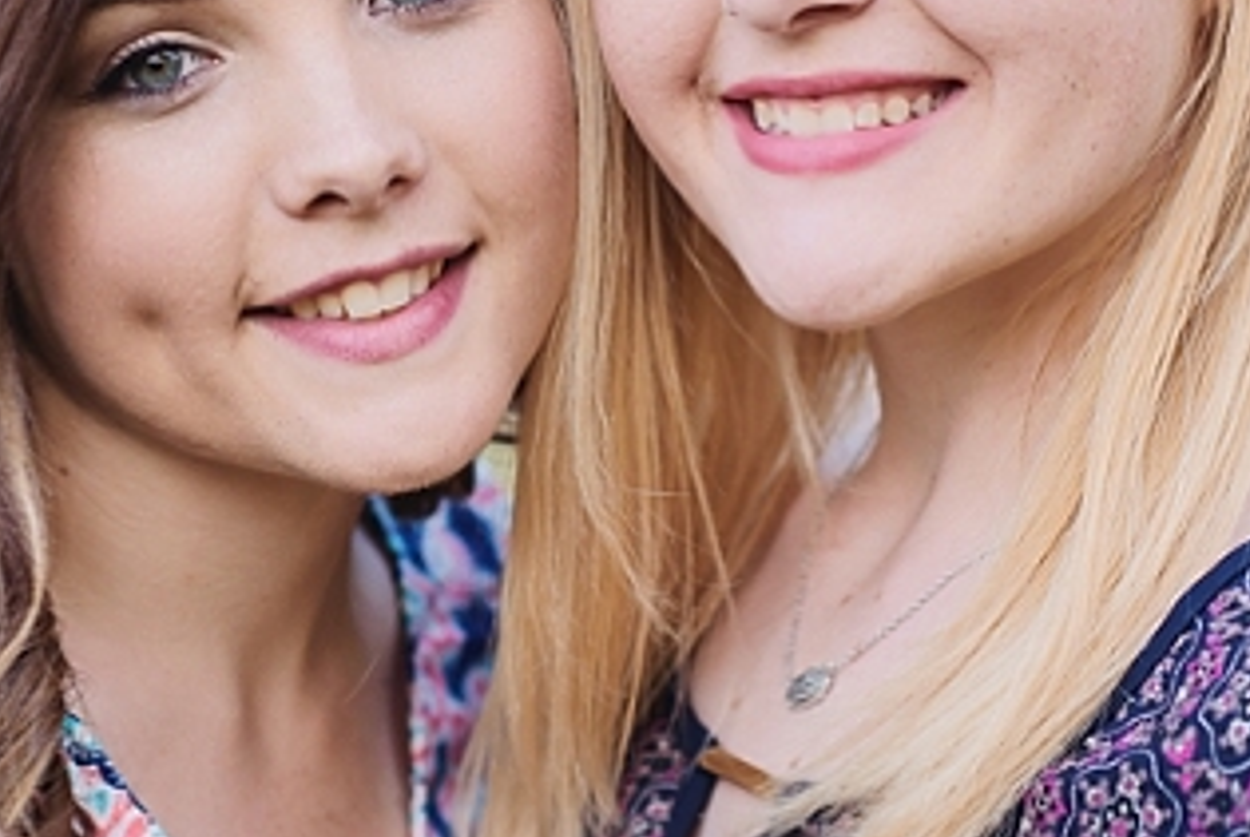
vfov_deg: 6.7
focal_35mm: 207
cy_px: 228
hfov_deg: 9.9
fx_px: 7197
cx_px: 397
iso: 500
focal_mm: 85
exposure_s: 1/800
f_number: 2.8
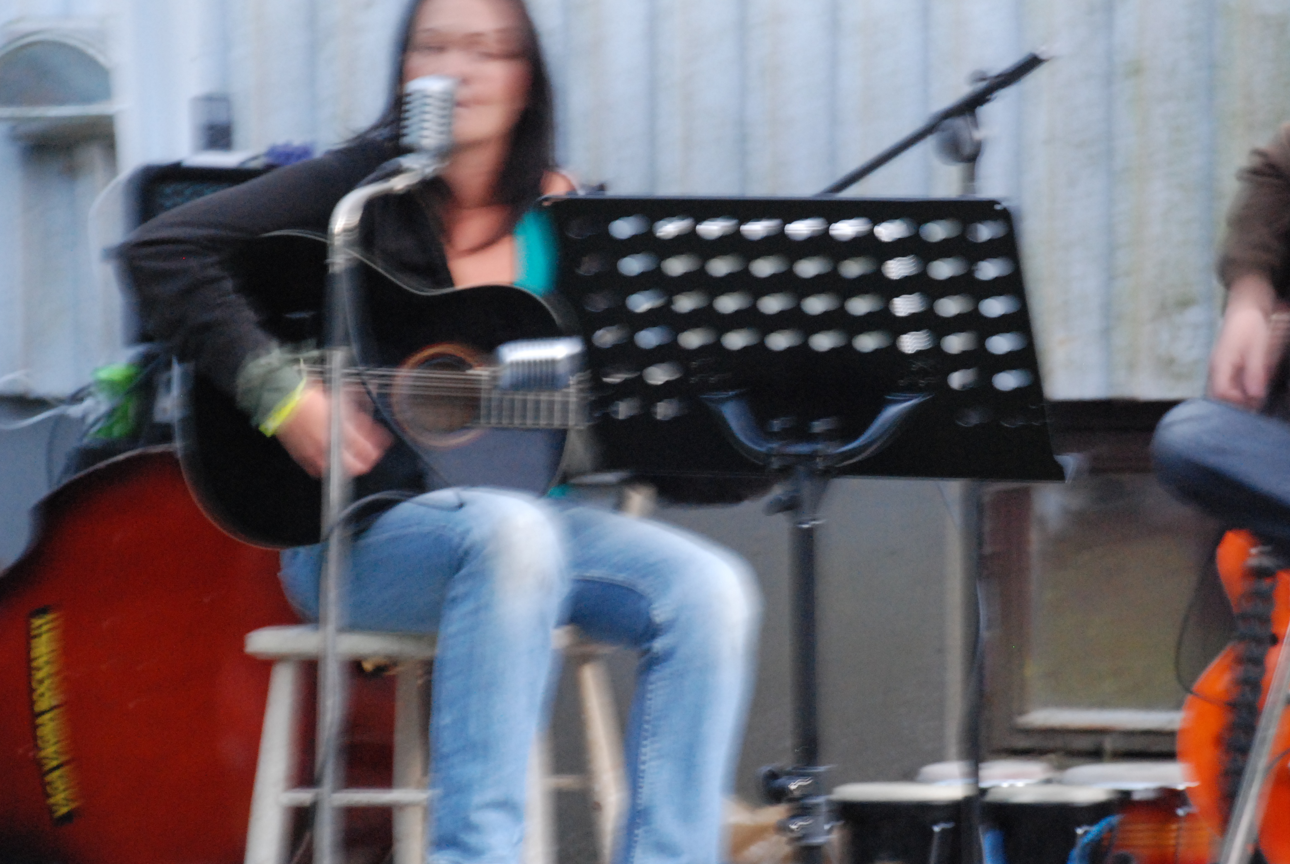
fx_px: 5691
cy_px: 421
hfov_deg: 12.9
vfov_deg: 8.7
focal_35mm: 159
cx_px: 759
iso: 1600
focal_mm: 85
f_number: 5.6
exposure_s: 1/6
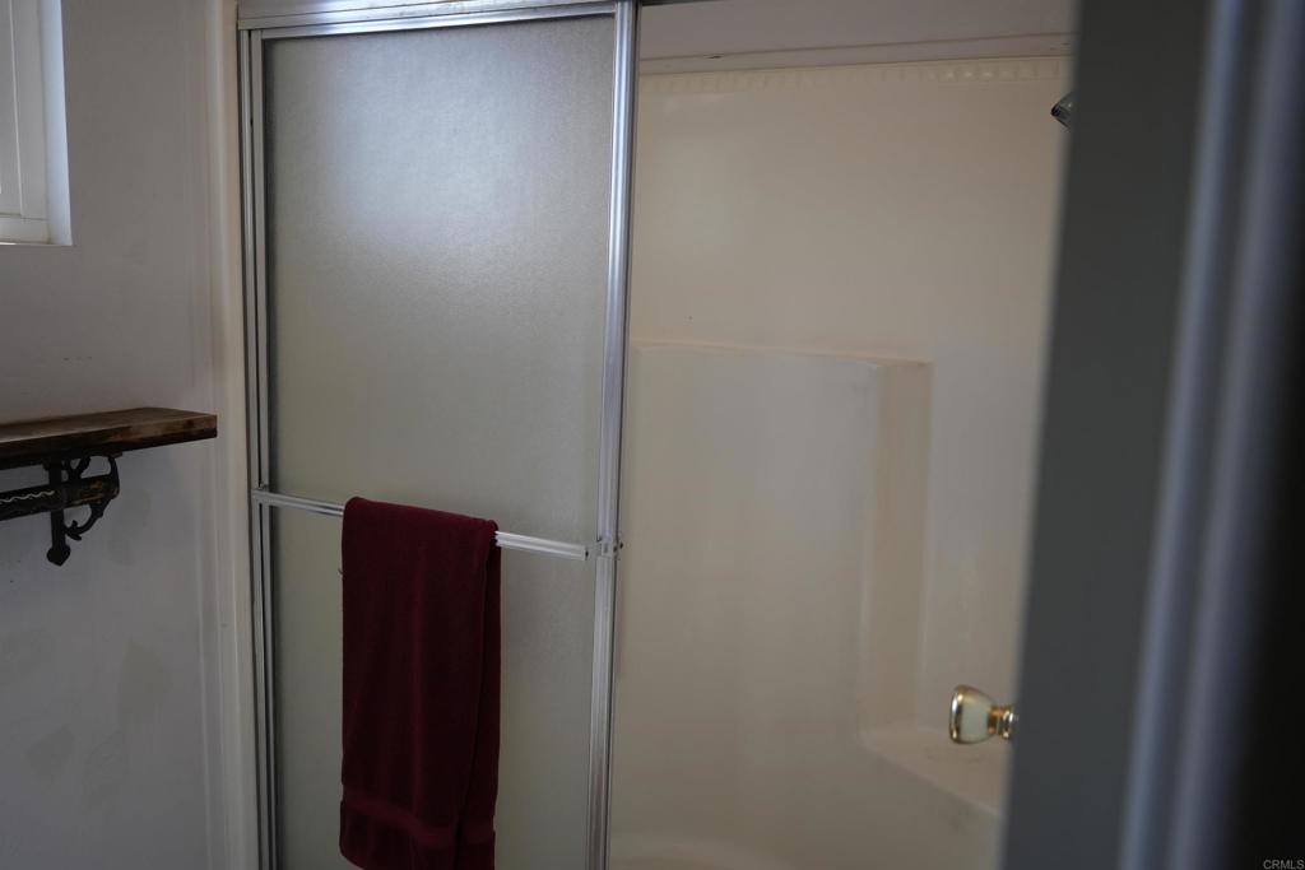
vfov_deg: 46.4
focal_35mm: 28
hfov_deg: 65.5
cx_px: 652
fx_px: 1015
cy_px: 435
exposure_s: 1/160
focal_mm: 28
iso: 400
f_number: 4
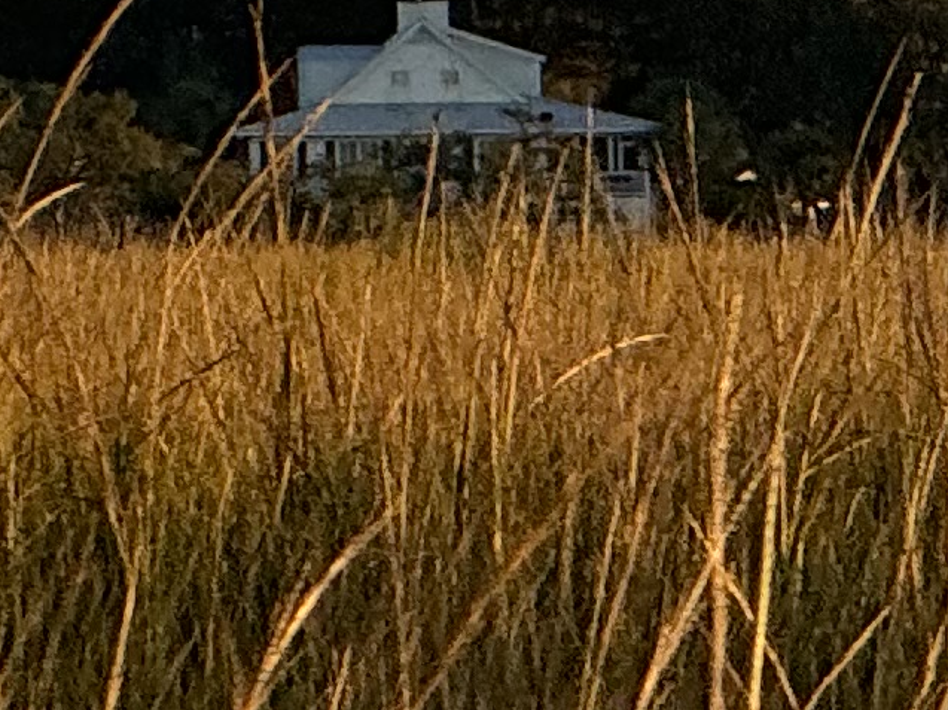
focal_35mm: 760
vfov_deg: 1.9
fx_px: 20802
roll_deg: -0.9
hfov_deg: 2.6
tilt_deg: +5.5
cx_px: -1338
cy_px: -1201
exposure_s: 1/497
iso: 50
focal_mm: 15.66
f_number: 2.8
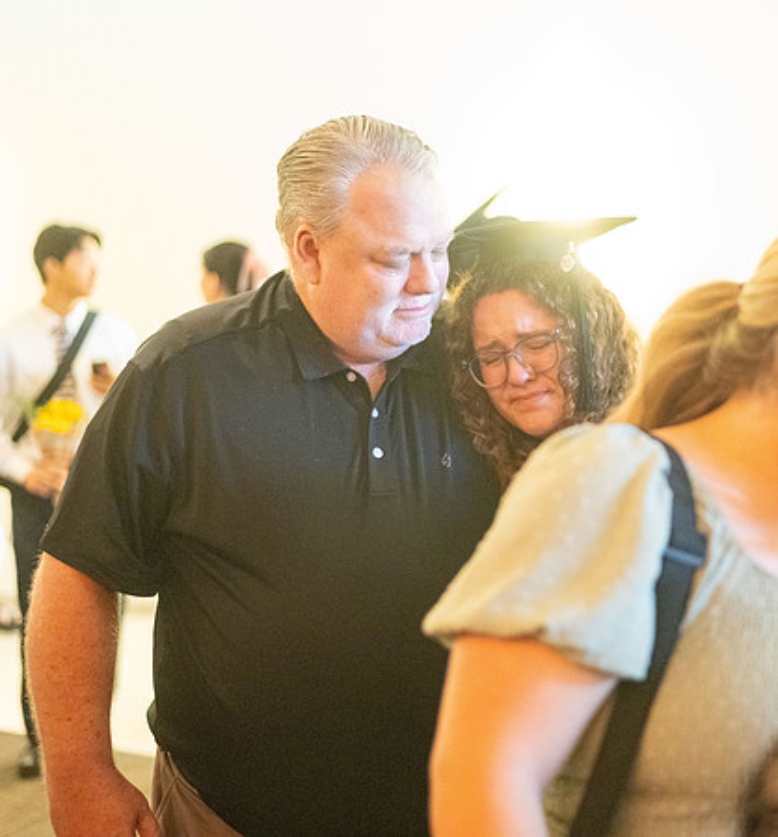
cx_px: 560
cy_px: 419
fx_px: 1744
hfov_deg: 24.9
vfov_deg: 27.0
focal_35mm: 66
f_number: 1.8
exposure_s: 1/200
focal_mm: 50
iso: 10000
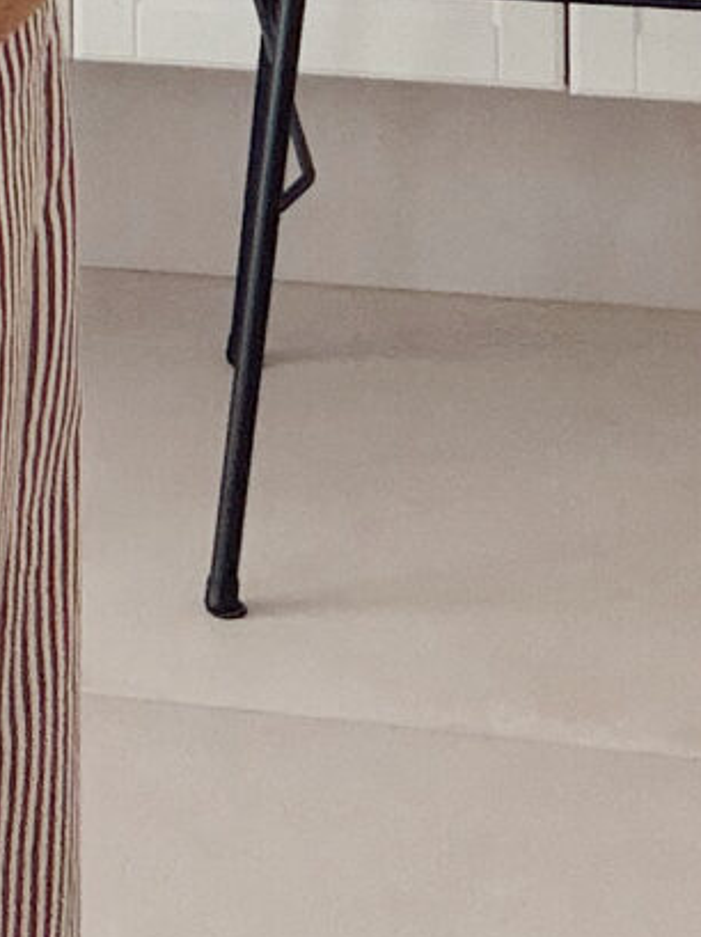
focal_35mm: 141
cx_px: -504
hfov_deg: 10.0
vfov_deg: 11.9
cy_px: -1157
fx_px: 3813
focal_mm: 2.71
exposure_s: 1/60
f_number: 1.9
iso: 80
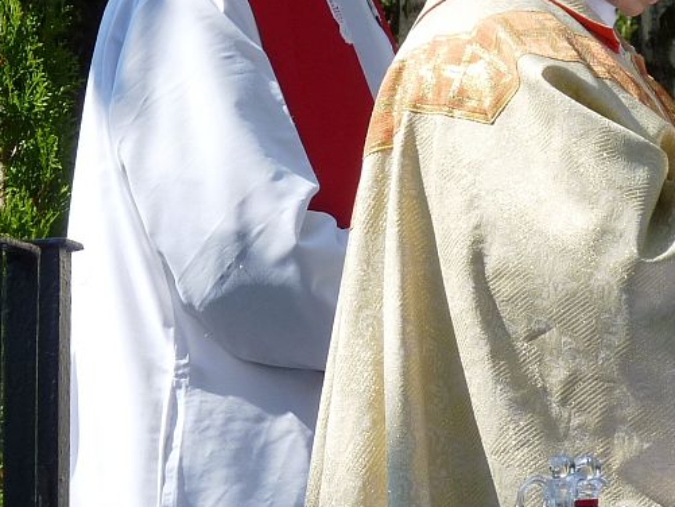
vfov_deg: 3.4
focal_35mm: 433
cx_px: 640
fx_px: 8445
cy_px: 92
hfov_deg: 4.6
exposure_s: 1/250
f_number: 5.6
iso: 80
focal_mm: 38.5
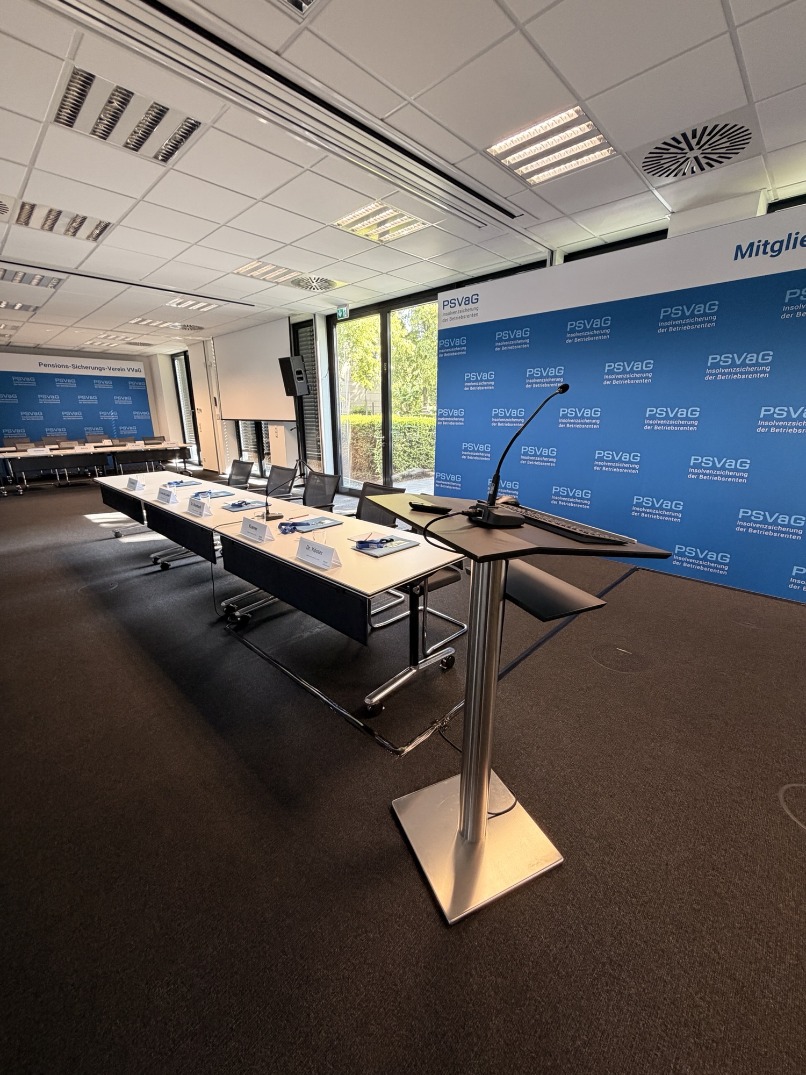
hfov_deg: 85.7
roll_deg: -0.2
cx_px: 403
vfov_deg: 102.1
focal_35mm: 14
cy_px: 538
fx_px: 435
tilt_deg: -16.7
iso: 200
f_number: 2.2
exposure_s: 1/50
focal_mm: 2.22
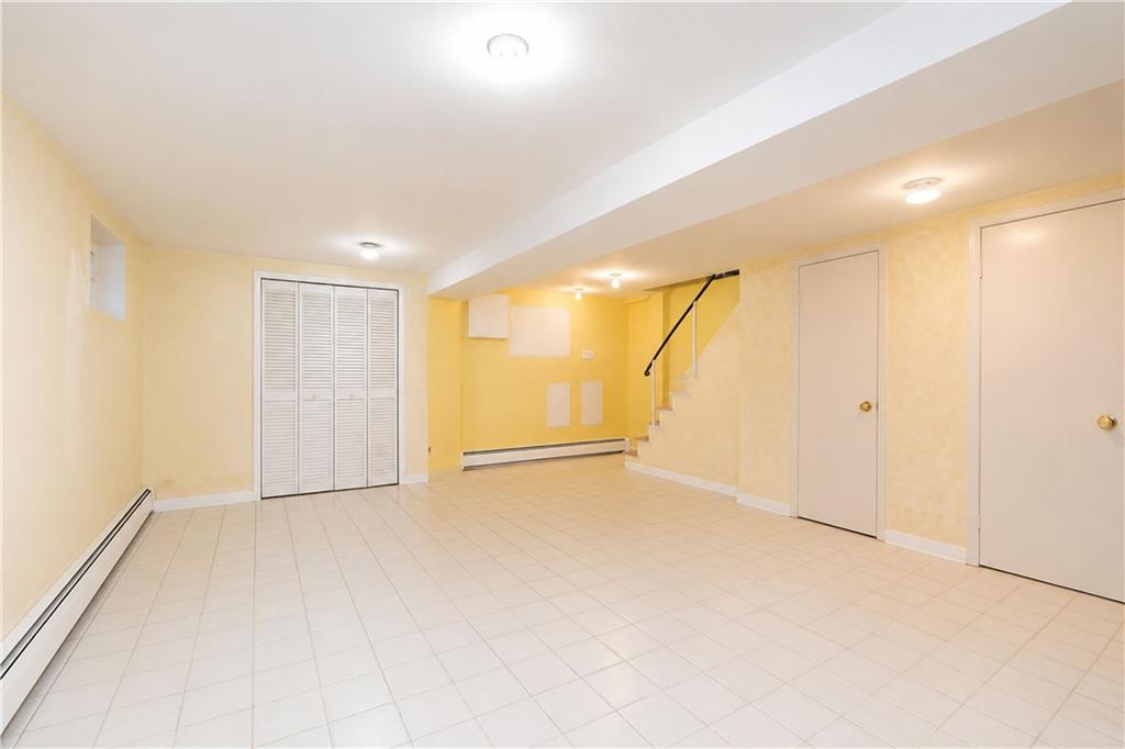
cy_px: 374
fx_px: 500
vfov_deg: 73.7
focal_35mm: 16
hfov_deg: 96.8
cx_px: 562
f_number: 4
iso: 64
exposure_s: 1/25
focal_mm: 16
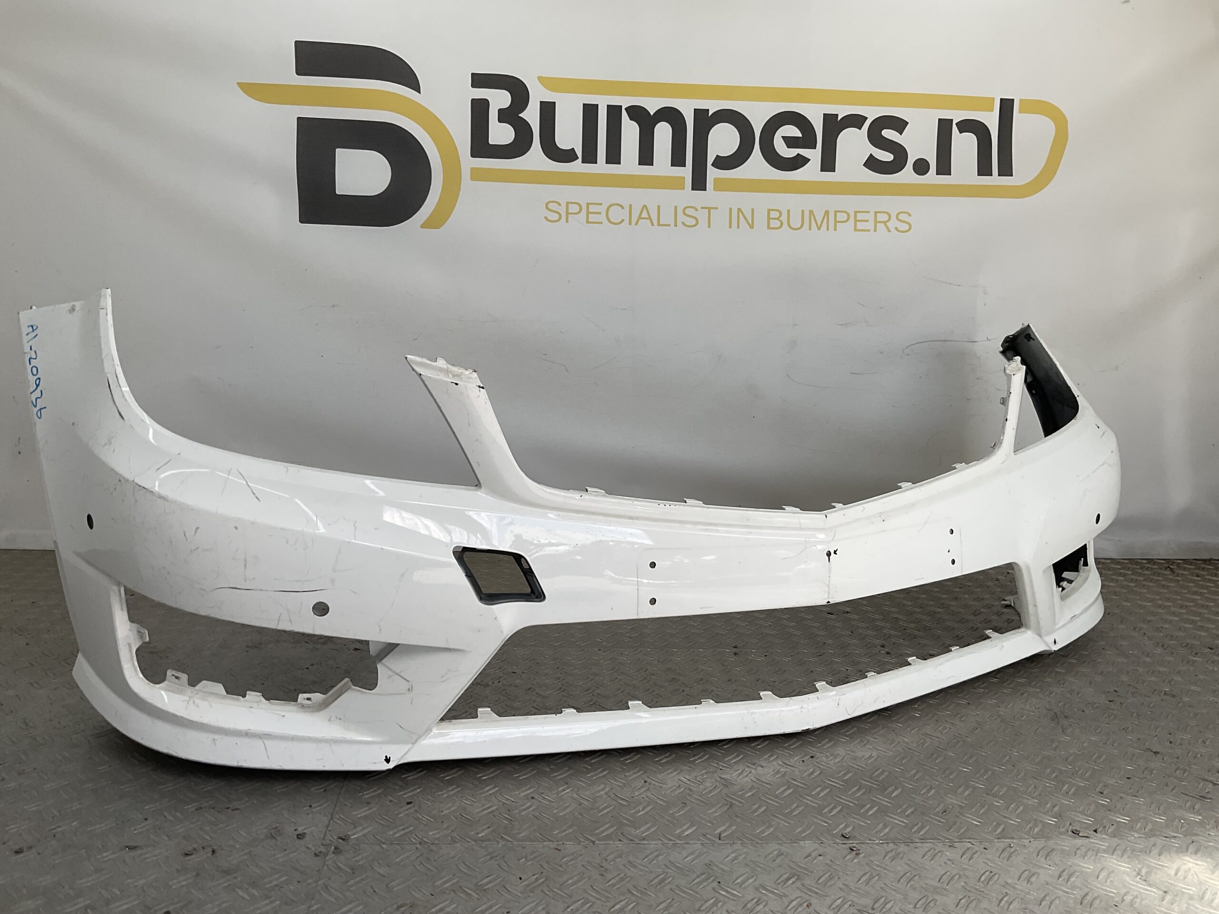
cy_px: 457
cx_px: 610
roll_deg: -1.3
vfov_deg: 48.2
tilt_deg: -9.9
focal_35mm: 29
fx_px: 1021
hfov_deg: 61.7
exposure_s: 1/568
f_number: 1.8
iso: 16
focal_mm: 3
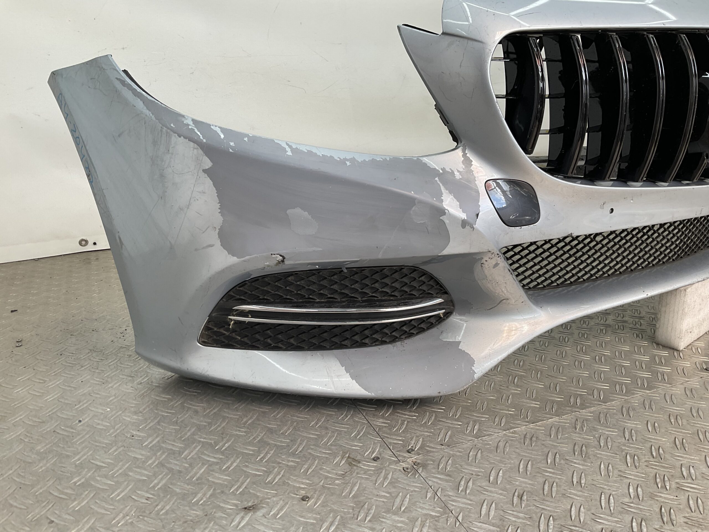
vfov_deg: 48.2
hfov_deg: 61.7
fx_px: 594
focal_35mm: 29
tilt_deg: -19.5
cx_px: 354
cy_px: 266
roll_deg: -1.8
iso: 16
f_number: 1.8
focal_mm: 3
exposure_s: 1/120
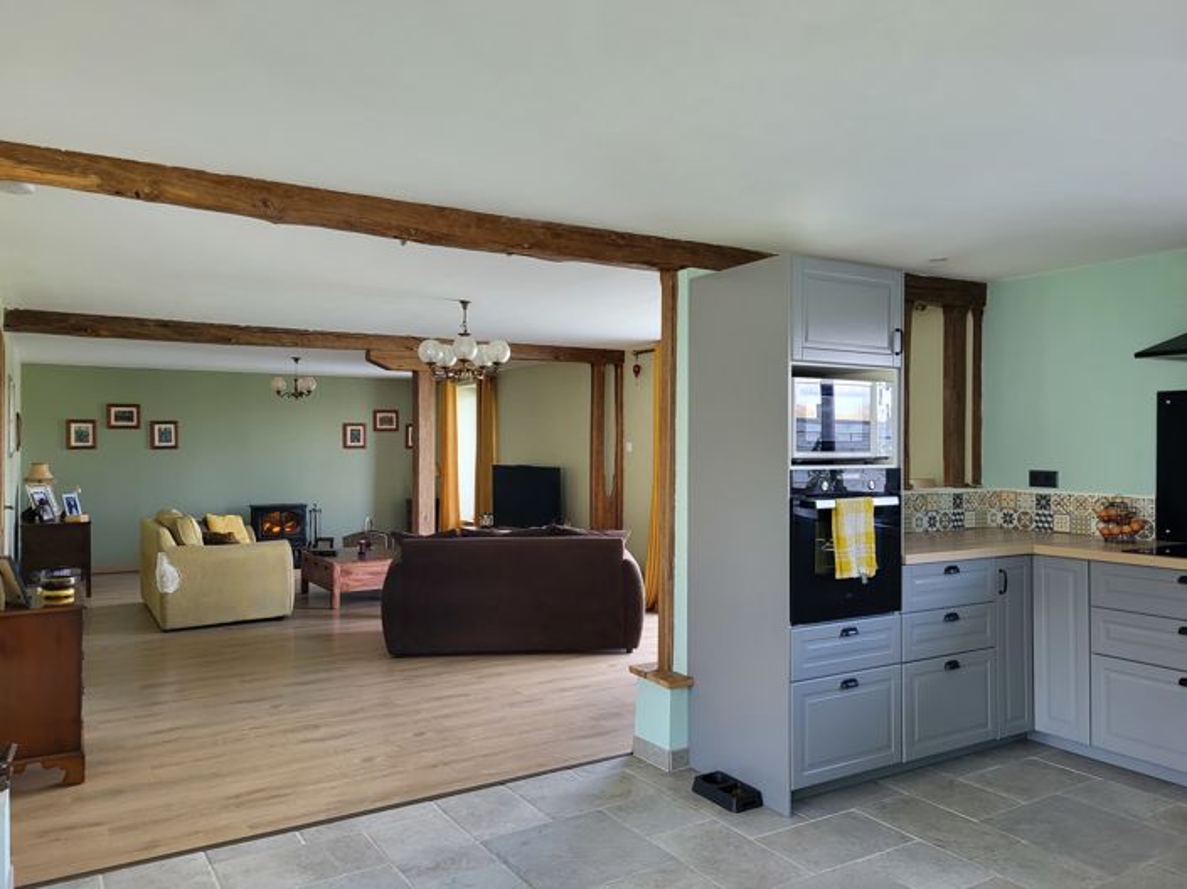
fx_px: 891
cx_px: 594
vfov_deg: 53.0
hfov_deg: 67.3
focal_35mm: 26
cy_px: 444
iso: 250
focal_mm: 5.4
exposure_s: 1/100
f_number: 1.8
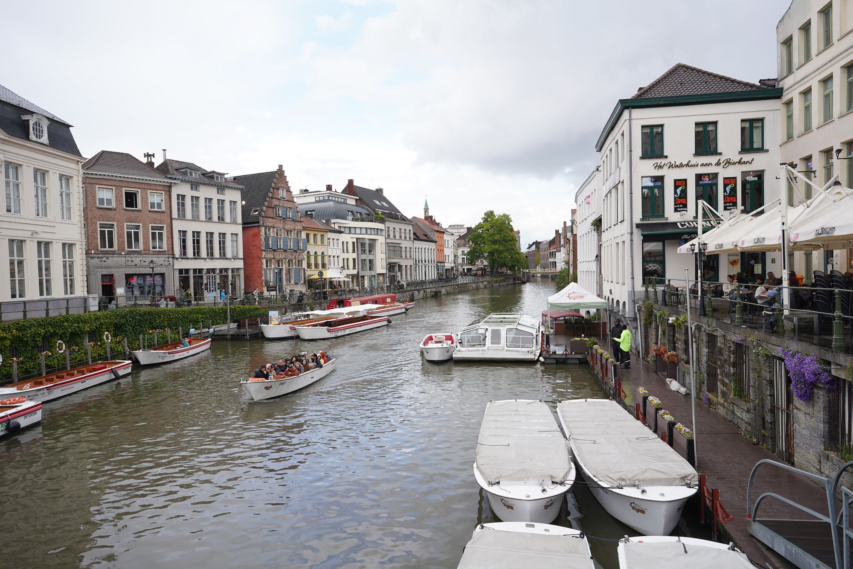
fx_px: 569
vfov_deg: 53.1
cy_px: 284
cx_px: 426
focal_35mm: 24
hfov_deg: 73.7
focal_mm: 24
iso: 100
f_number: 7.1
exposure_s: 1/100
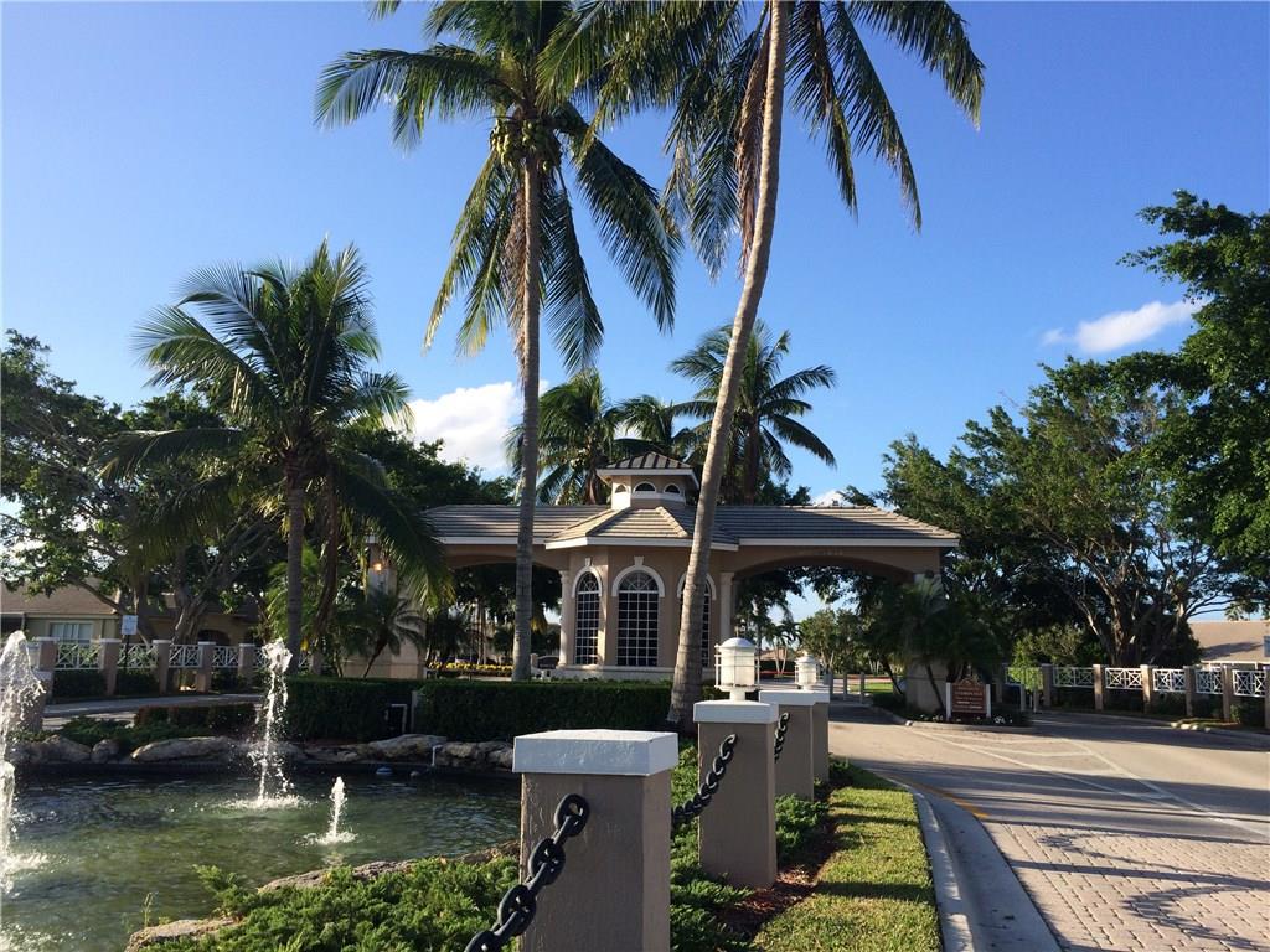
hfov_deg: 61.7
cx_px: 635
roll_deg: -0.9
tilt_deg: +10.5
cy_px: 476
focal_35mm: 29
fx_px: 1064
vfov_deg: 48.2
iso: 32
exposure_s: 1/1140
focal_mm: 4.15
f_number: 2.2
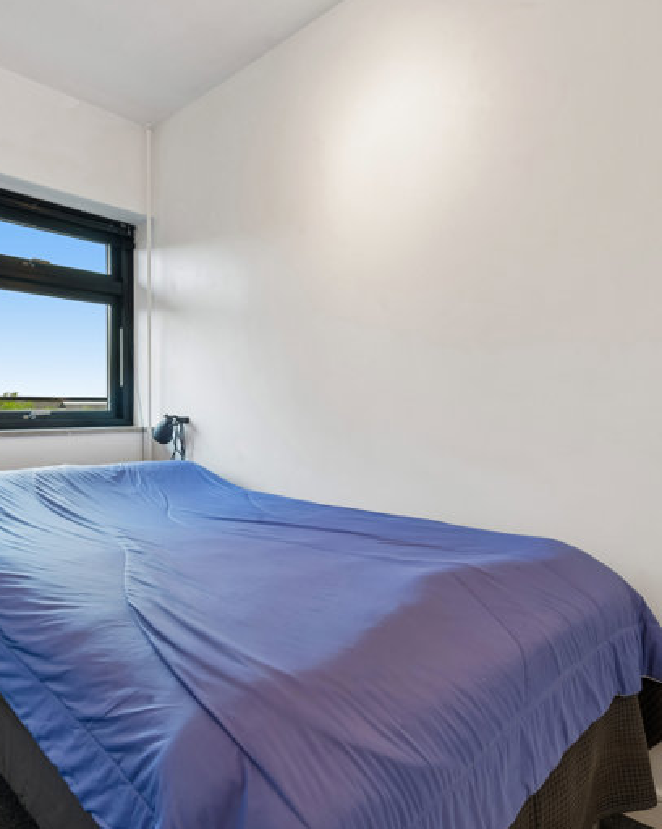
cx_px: 222
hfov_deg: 61.6
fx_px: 539
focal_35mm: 22
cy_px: 423
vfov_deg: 75.1
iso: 200
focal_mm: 15
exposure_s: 1/5
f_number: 10
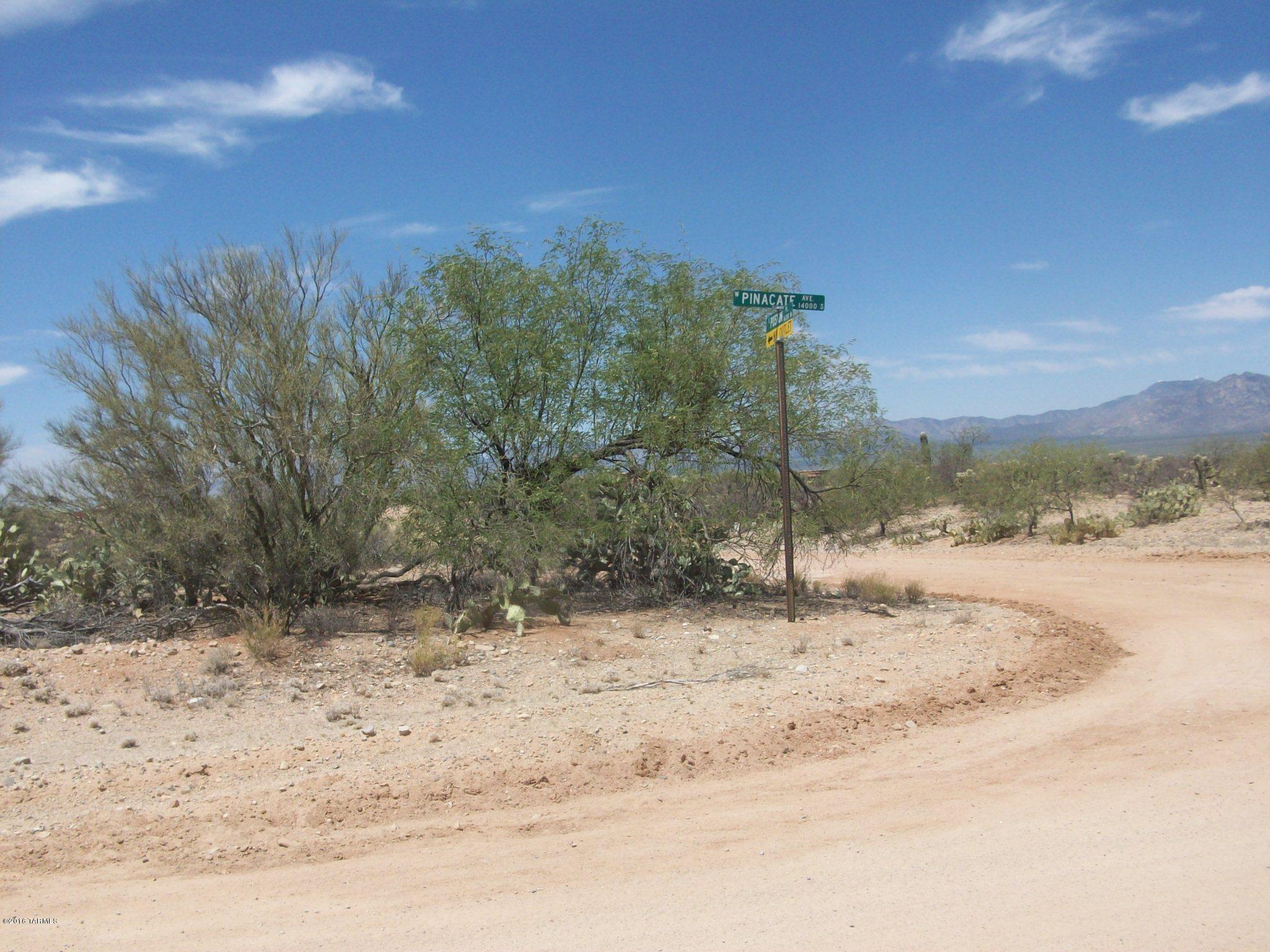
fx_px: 1247
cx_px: 635
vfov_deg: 41.8
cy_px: 476
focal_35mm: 34
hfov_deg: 54.0
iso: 64
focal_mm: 5.7
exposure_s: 1/454
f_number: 5.5
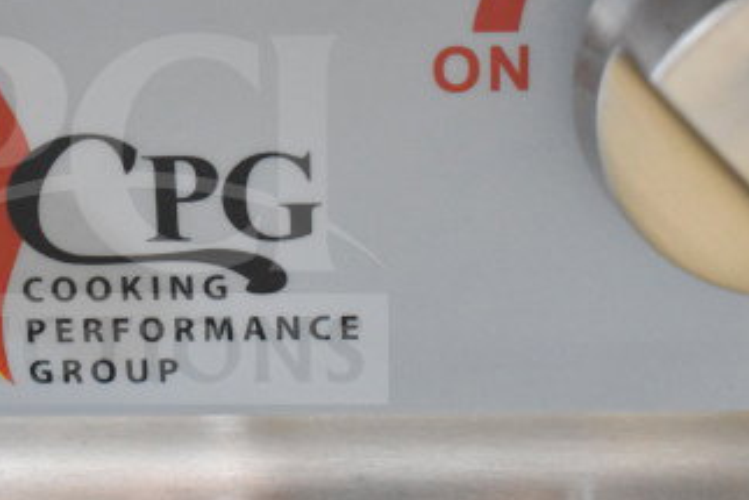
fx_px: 2248
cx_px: 126
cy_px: 220
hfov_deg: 18.7
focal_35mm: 108
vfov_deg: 12.7
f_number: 4.8
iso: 9000
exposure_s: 1/60
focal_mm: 38
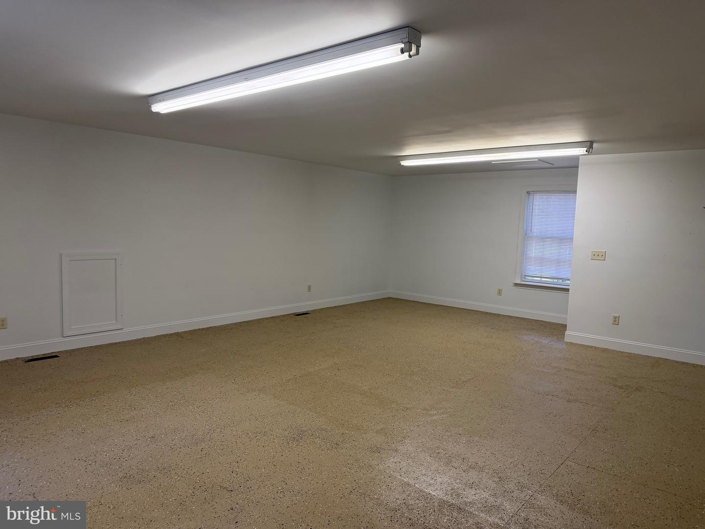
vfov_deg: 56.8
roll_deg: -2.2
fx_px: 489
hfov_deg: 71.6
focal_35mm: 24
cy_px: 264
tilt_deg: -5.9
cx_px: 352
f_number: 1.78
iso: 125
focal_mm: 6.76
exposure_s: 1/211
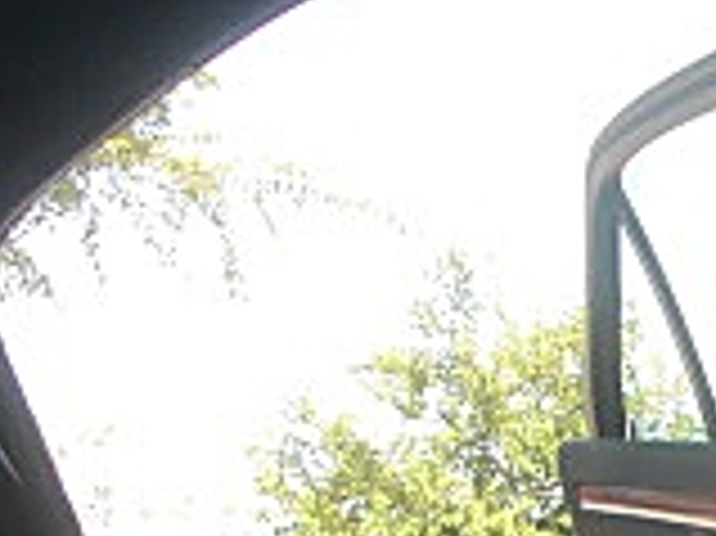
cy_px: 631
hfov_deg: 12.6
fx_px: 2997
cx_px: 1225
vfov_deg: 10.1
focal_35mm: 145
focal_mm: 6.3
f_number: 2.8
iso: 50
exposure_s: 1/160
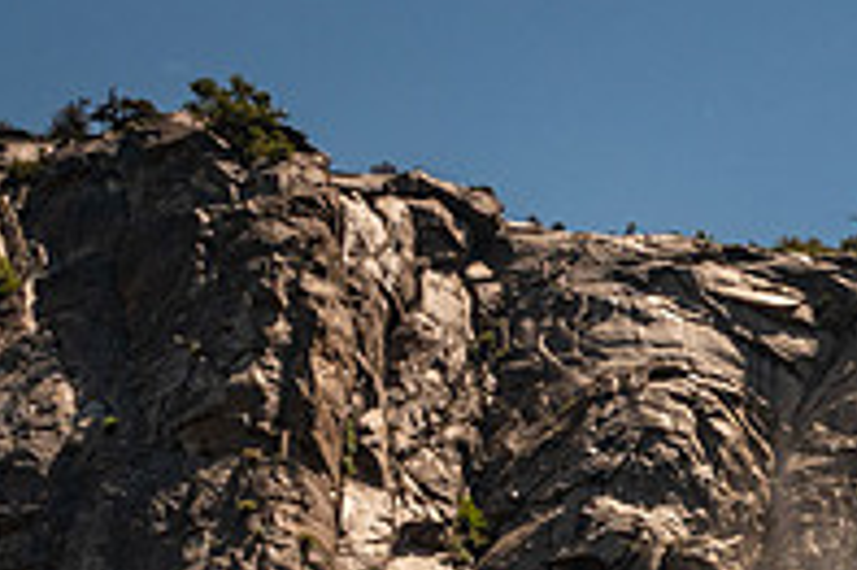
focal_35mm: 130
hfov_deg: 15.0
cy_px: 788
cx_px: 1136
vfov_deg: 10.3
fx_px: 3092
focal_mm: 14.16
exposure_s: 1/250
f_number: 10
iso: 100
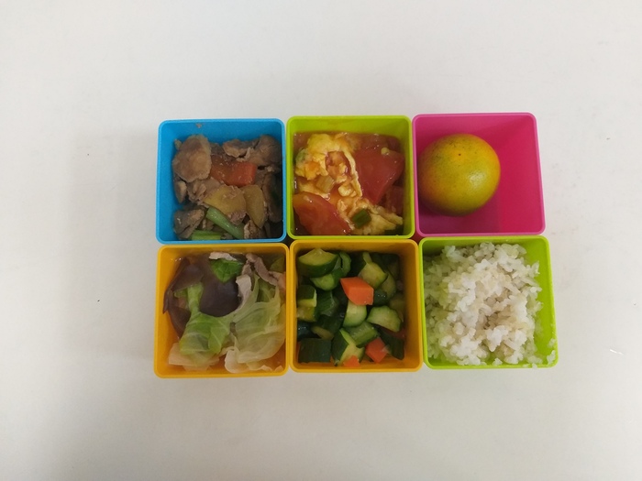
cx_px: 321
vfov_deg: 53.1
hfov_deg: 67.3
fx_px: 482
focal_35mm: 26
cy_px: 240
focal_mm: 3.93
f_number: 1.7
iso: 160
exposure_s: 1/60
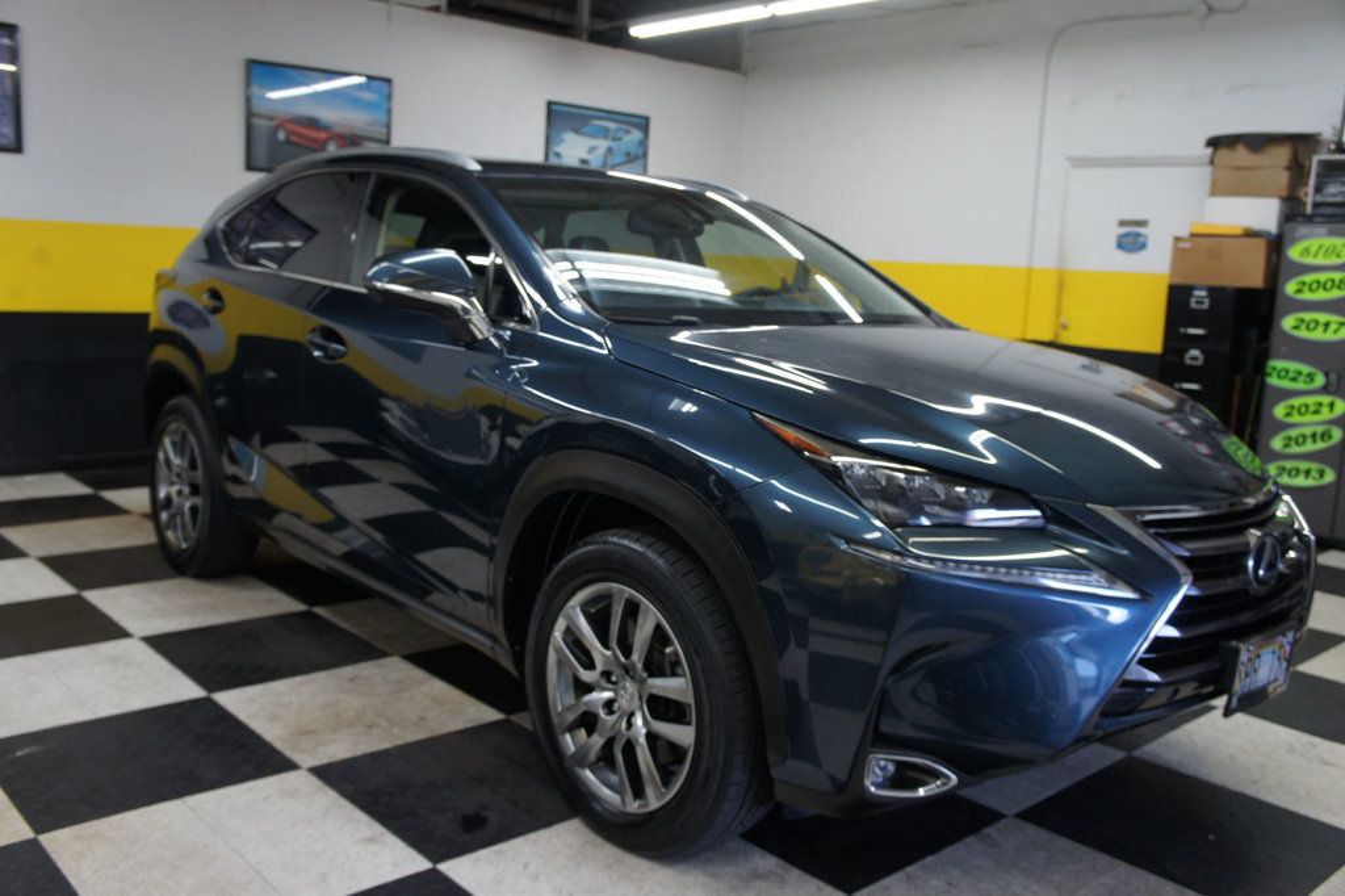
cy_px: 448
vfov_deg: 43.6
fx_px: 1120
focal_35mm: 30
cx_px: 672
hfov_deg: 61.9
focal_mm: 20
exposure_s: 1/30
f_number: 4
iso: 200
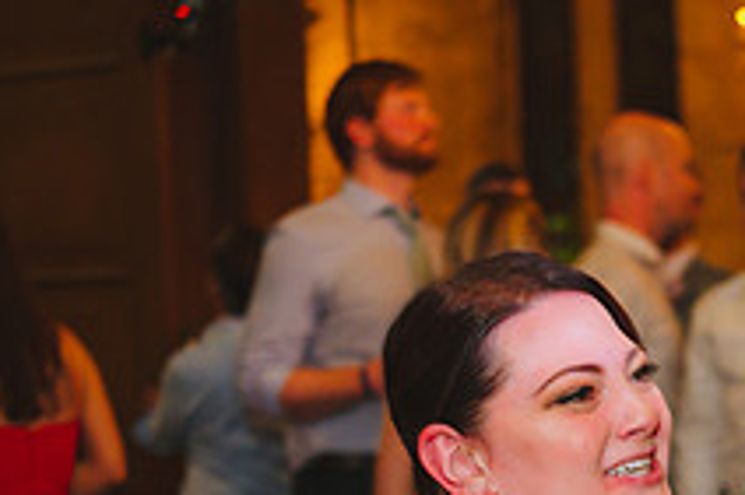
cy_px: 593
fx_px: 2378
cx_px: 808
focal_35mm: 115
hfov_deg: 17.2
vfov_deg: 11.7
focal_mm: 42
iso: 2000
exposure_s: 1/80
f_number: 2.8
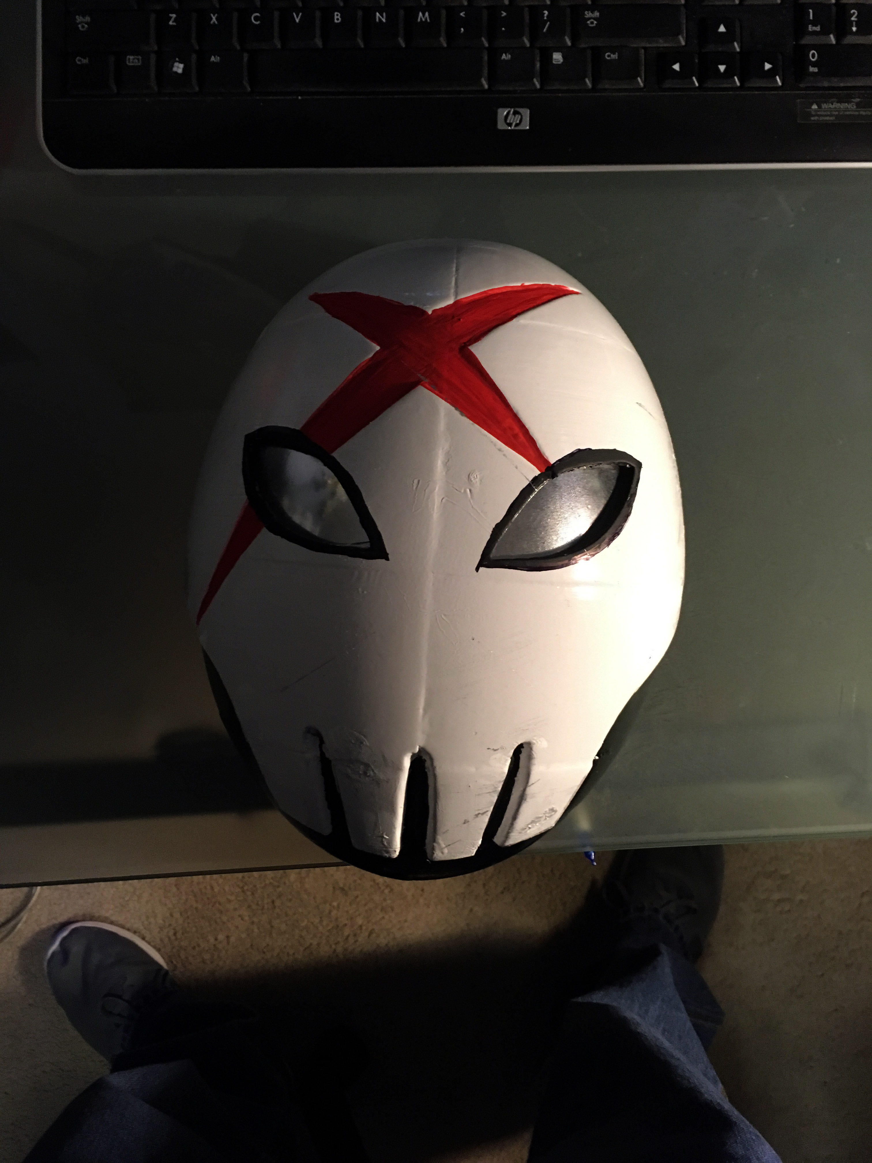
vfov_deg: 61.7
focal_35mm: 29
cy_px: 582
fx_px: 974
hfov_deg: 48.2
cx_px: 436
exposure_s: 1/20
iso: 200
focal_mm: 4.15
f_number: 2.2
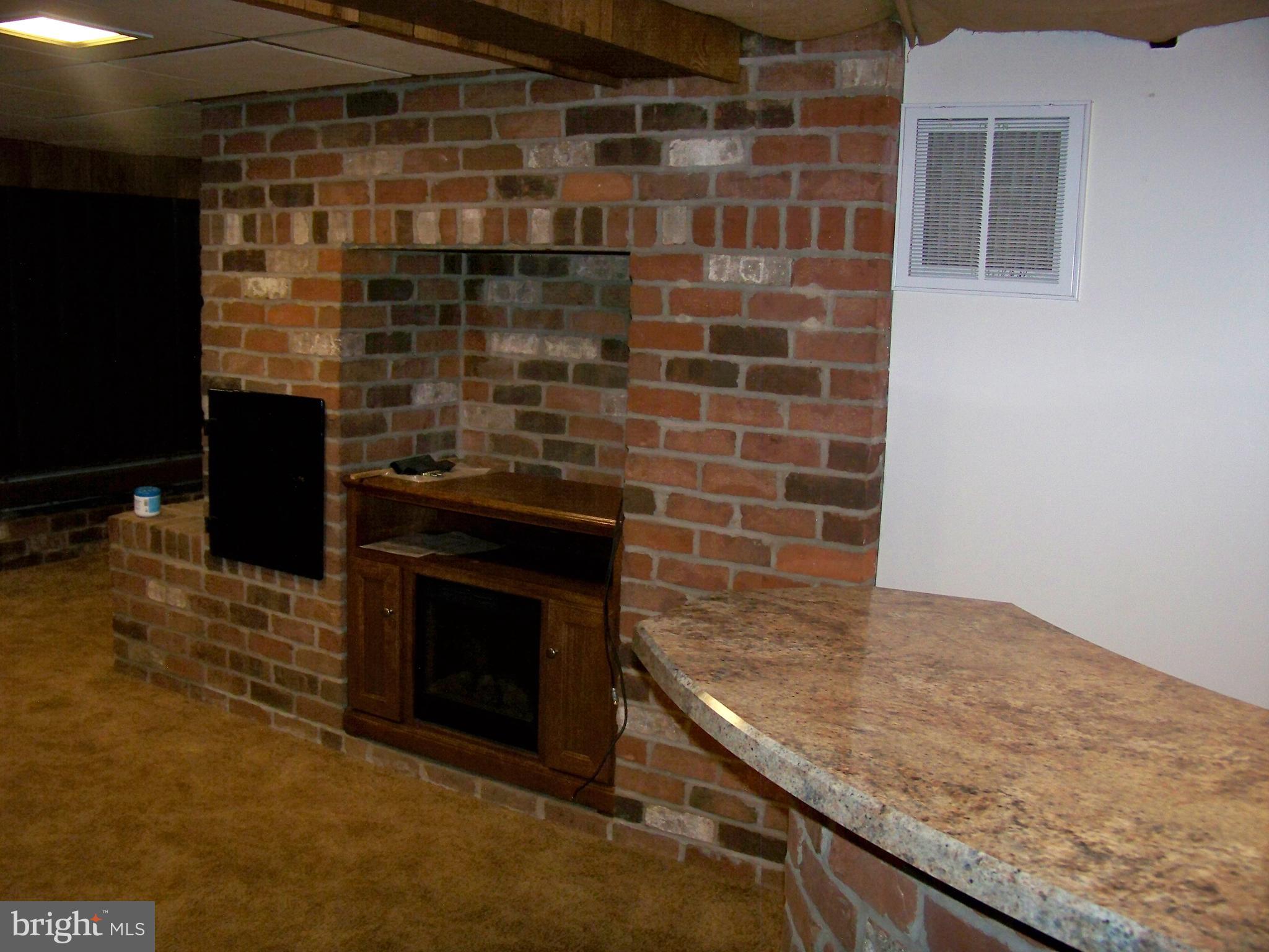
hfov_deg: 55.4
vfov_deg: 42.9
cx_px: 634
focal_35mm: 33
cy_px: 476
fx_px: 1210
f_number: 2.8
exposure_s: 1/30
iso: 200
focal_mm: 5.85
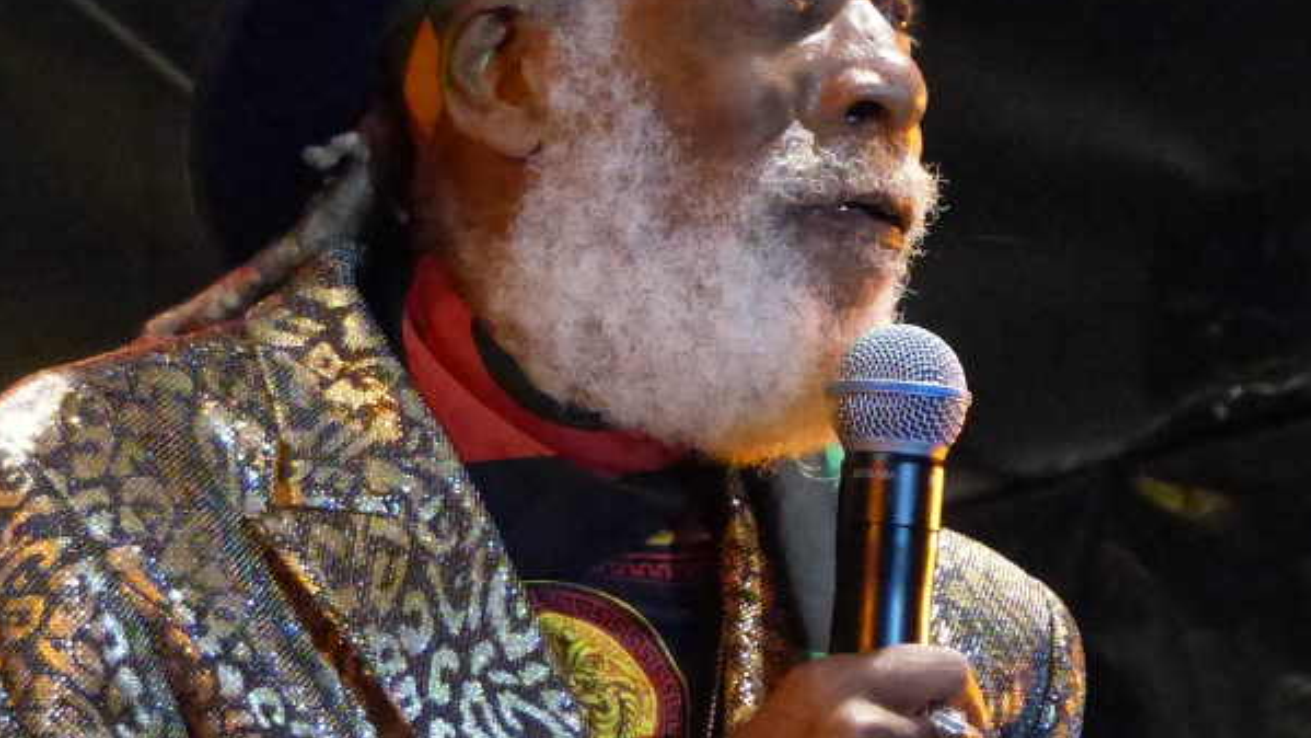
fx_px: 8274
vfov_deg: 5.1
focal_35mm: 238
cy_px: 486
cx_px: 625
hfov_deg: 9.1
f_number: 2.8
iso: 1600
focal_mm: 23.5
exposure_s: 1/160
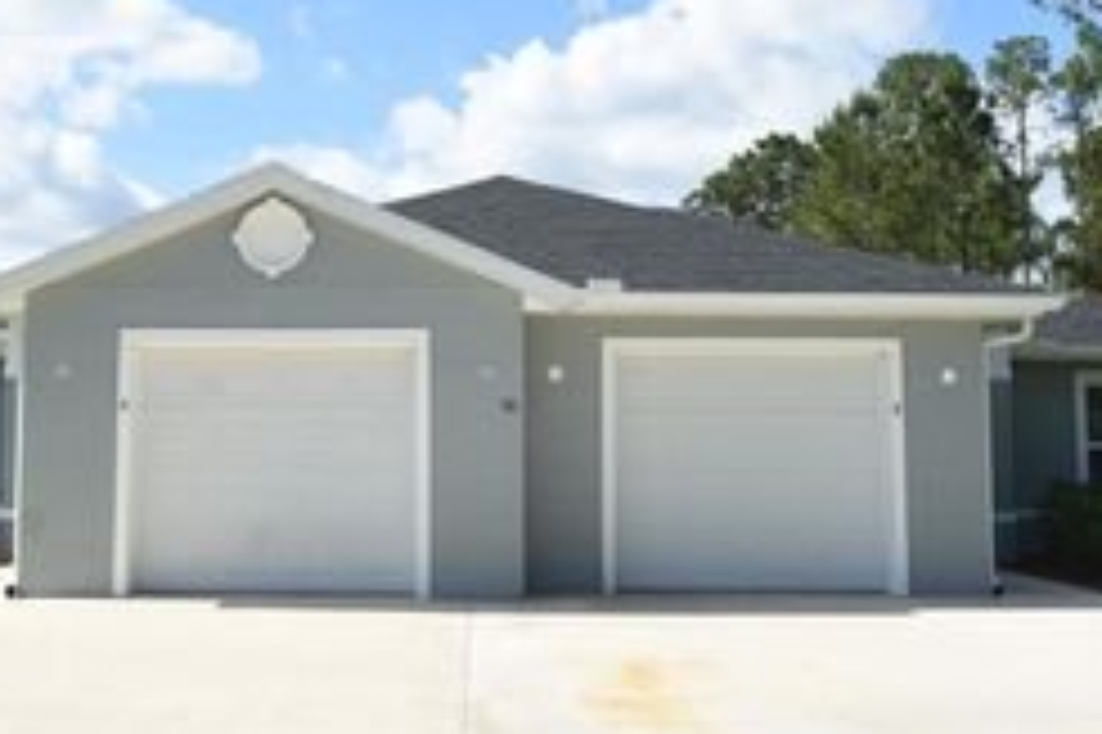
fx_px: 1499
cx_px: 450
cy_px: 281
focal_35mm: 49
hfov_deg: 40.2
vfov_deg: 27.4
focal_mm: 16
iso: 100
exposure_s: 1/200
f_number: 7.1
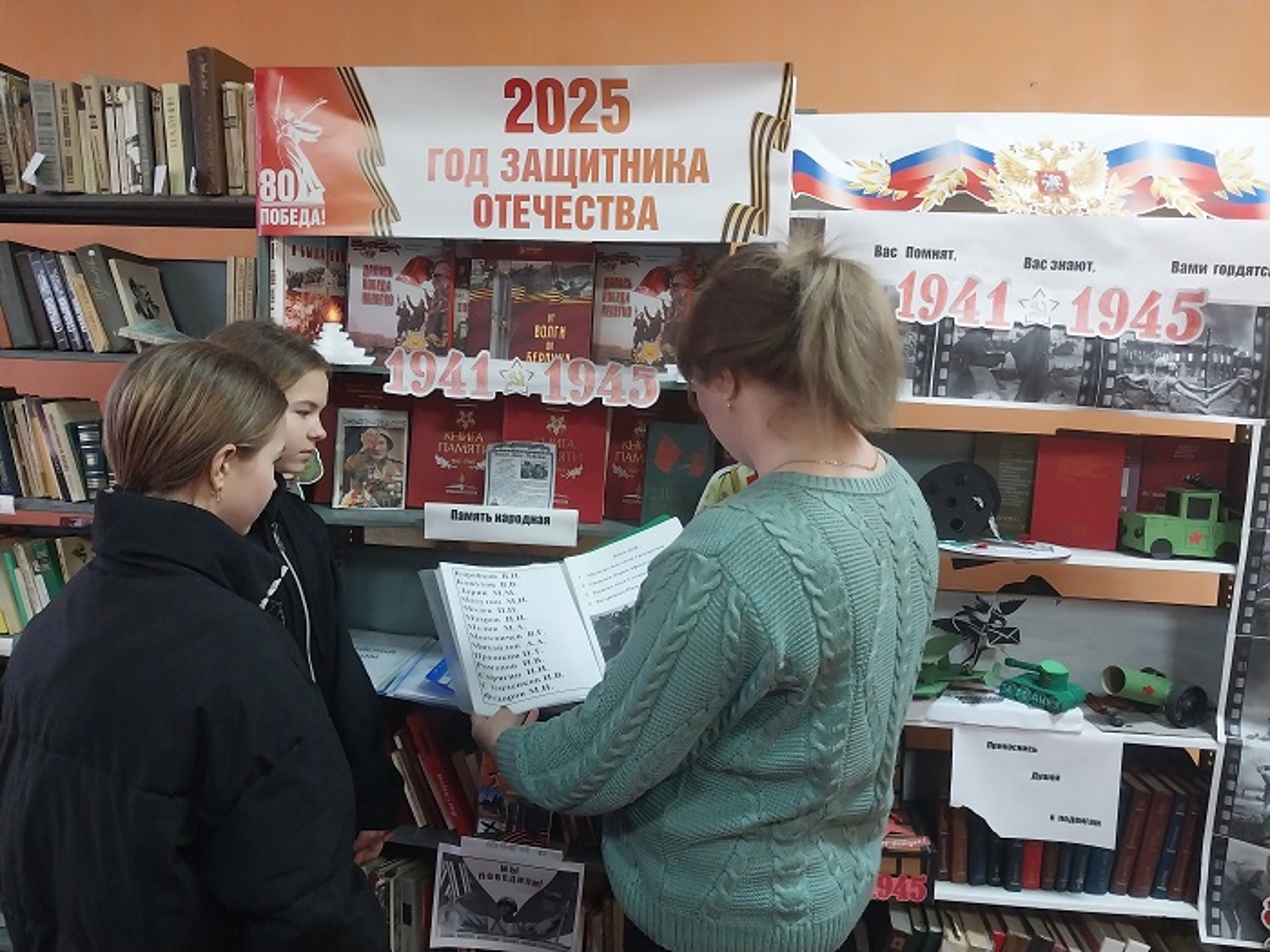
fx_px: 954
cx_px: 635
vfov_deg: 53.1
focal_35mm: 26
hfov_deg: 67.3
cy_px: 476
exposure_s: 1/60
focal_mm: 4
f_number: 1.8
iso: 320
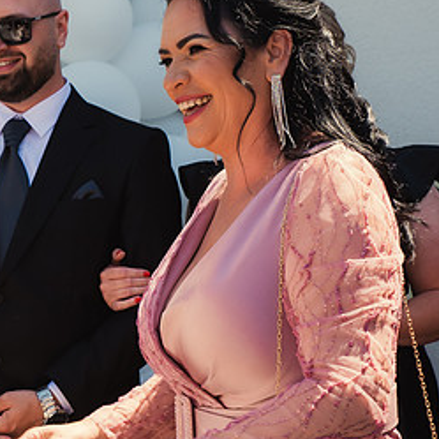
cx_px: 65
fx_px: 1693
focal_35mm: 118
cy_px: 241
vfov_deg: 14.8
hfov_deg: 14.7
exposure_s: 1/200
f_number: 7.1
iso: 200
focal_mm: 55
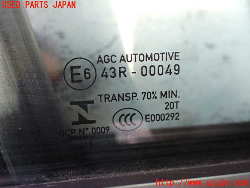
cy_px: 94
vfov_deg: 46.8
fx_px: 217
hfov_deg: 60.0
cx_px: 125
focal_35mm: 30
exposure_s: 1/125
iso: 200
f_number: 2.3
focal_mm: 5.4
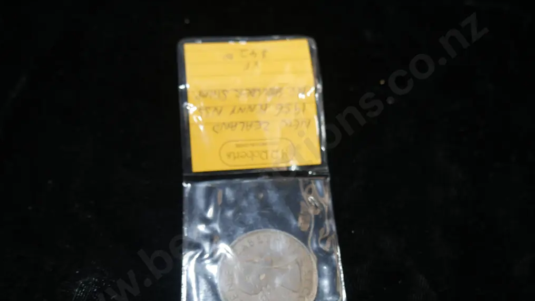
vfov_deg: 35.5
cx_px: 266
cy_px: 183
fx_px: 468
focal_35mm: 33
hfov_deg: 59.5
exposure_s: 1/60
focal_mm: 15
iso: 320
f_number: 4
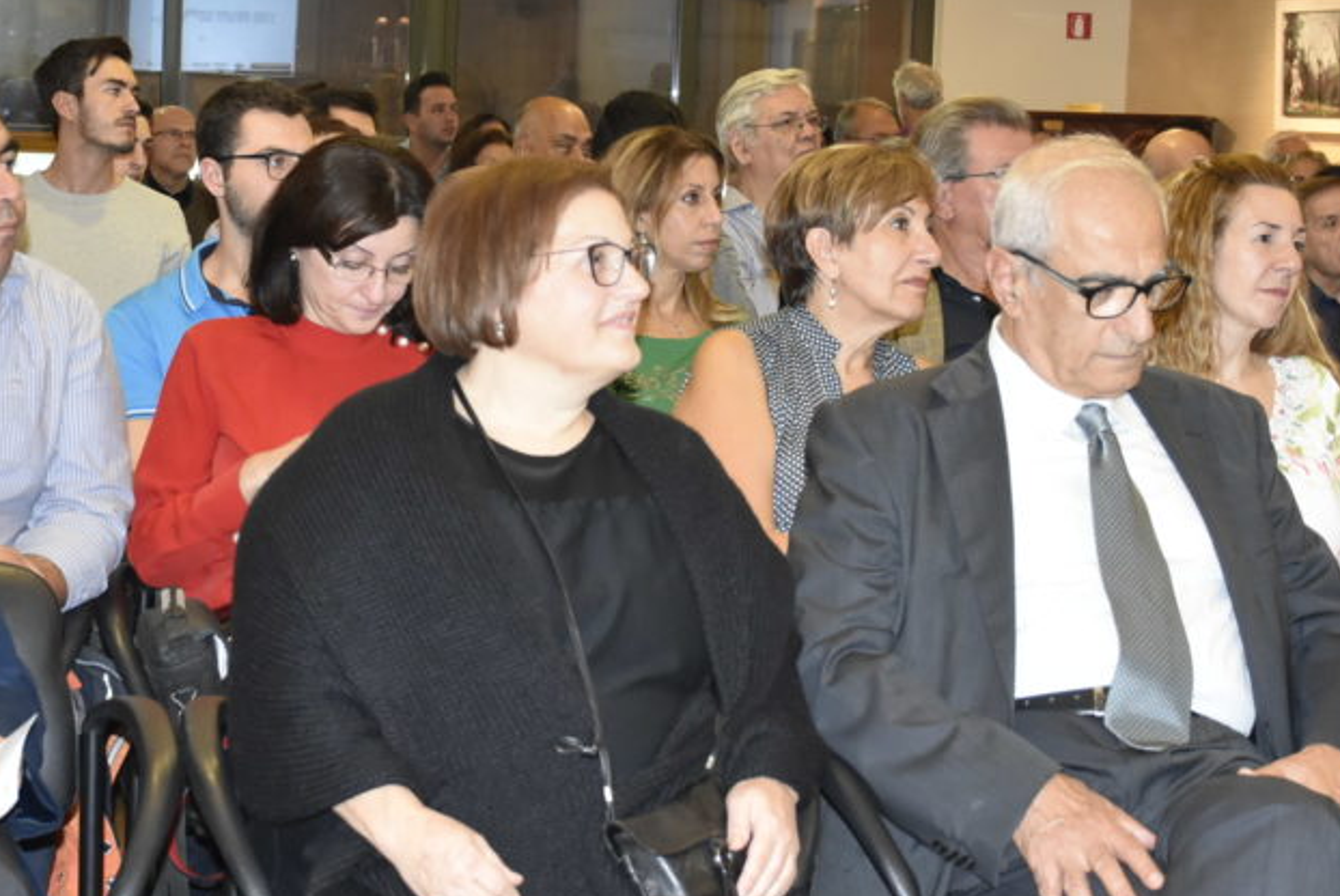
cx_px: 547
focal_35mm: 79
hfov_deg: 25.6
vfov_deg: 17.3
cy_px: 368
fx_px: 2943
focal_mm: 32
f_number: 5.6
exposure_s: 1/60
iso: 1600
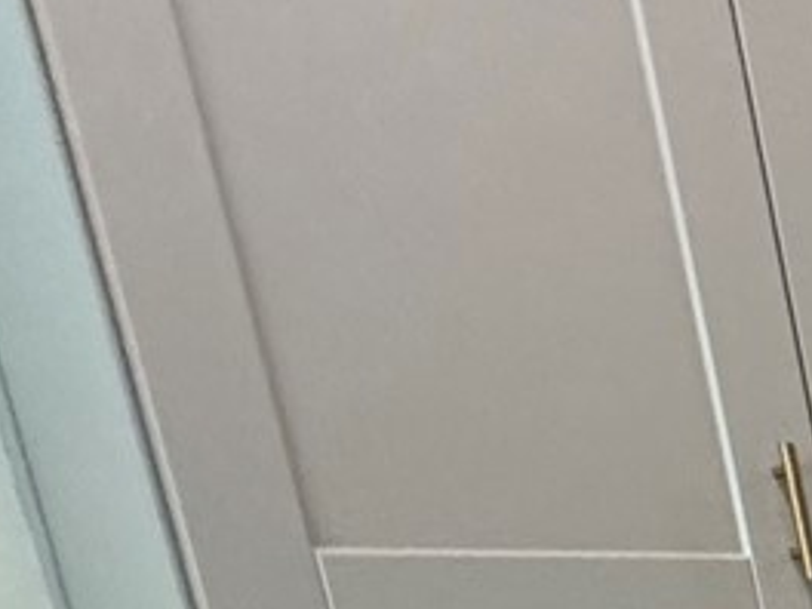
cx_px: 2427
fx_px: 1994
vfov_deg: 15.2
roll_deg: +0.4
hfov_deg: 11.6
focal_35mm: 85
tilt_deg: -14.0
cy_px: 1080
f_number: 2.2
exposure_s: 1/120
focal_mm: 2.22
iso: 250
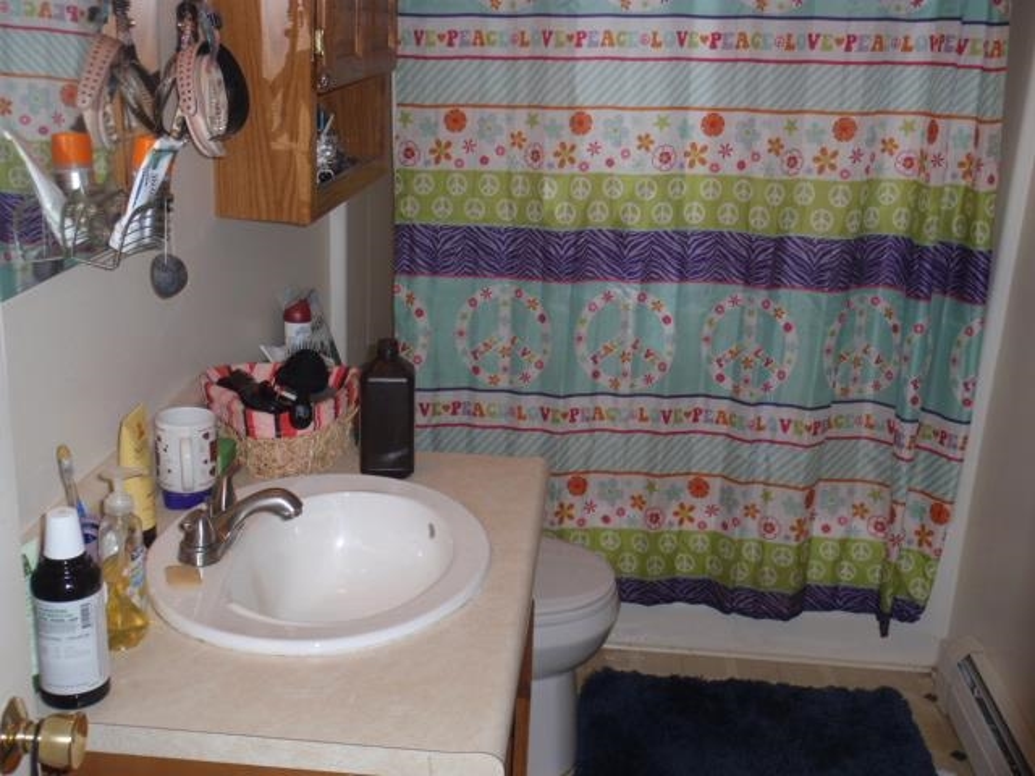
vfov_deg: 36.0
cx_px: 518
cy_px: 388
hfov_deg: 46.8
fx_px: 1196
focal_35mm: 40
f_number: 3.9
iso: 100
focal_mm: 7.25
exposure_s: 1/40
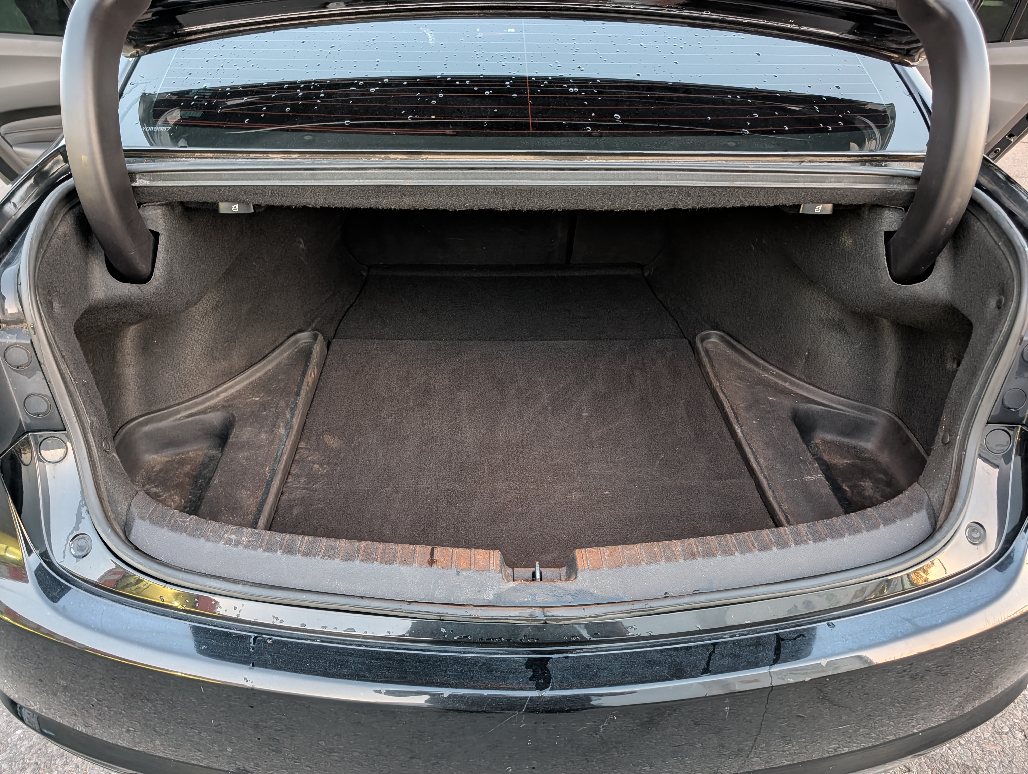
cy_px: 387
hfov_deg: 71.5
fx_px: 714
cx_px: 514
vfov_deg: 56.9
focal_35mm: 24
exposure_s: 1/14.3
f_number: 1.68
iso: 858
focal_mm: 6.9
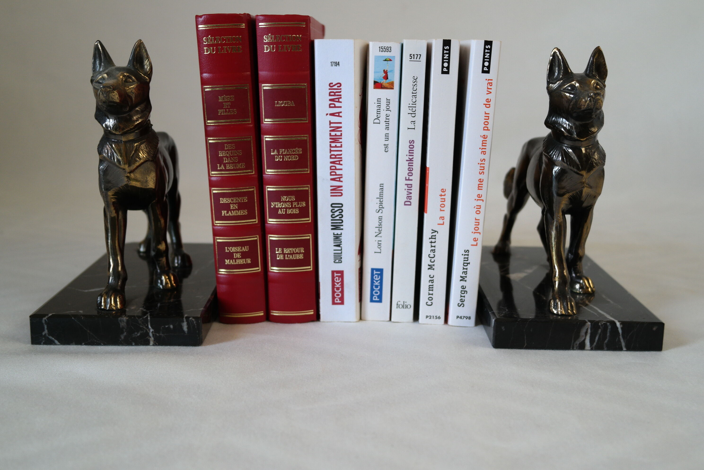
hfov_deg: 45.4
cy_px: 235
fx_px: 841
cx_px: 352
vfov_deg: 31.2
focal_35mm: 43
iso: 400
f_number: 4
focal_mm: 28
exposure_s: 1/50
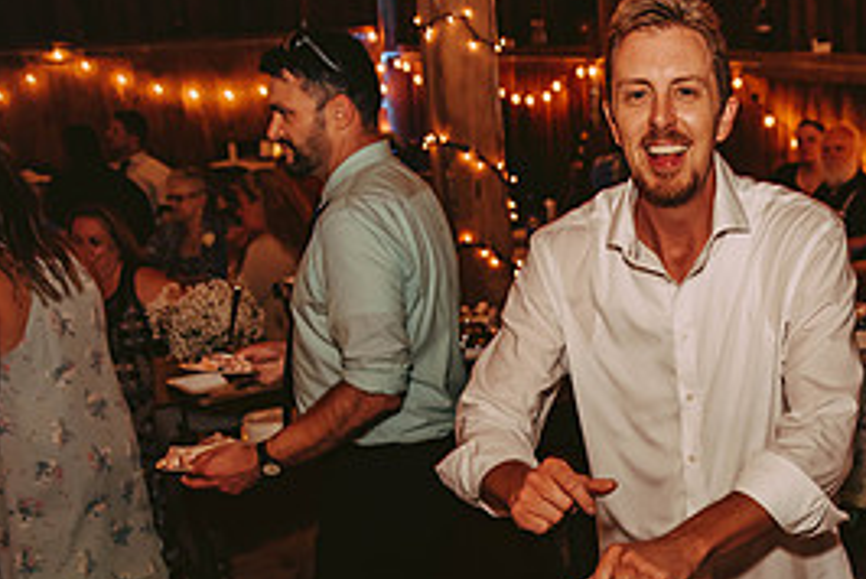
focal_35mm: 61
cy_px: 551
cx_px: 798
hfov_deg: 31.2
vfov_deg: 21.7
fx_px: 1469
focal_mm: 28
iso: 1250
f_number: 2.8
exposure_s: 1/125
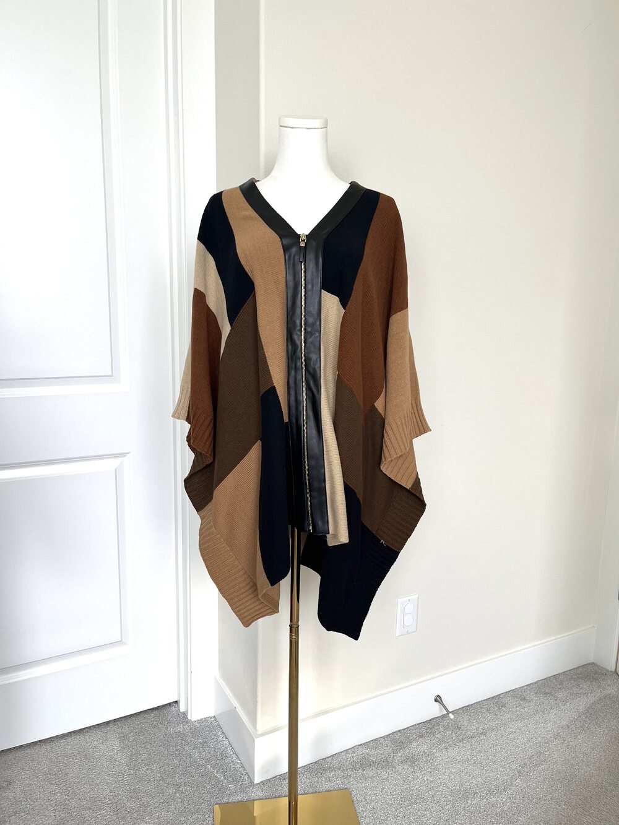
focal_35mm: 26
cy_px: 412
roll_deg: -0.7
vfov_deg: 67.3
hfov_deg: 53.1
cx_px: 310
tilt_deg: -11.0
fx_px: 620
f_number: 1.6
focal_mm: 5.1
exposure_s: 1/120
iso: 100
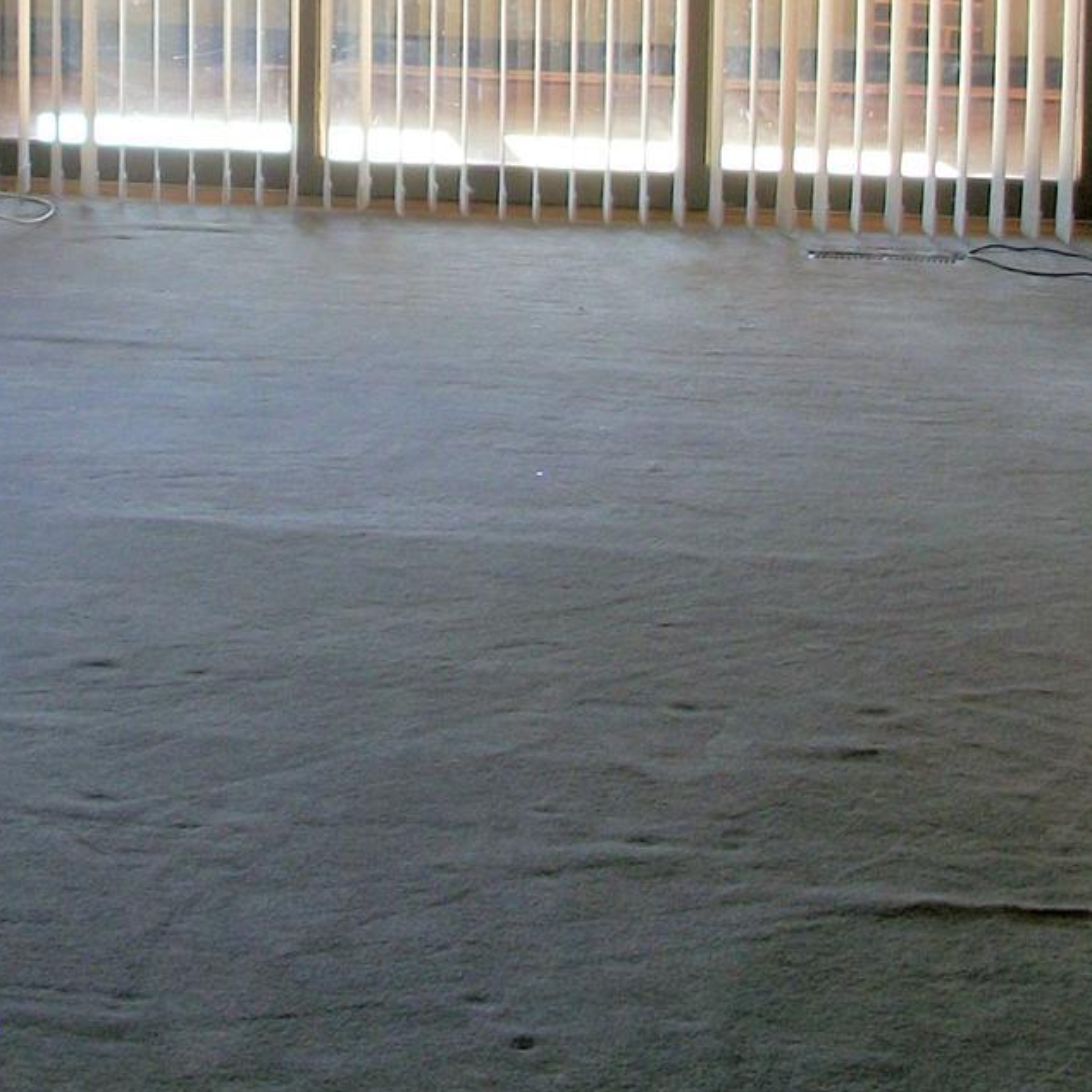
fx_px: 3569
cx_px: 172
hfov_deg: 17.2
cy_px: -84
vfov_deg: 16.9
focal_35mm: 100
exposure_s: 1/30
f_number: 3.1
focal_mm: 6.3
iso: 80
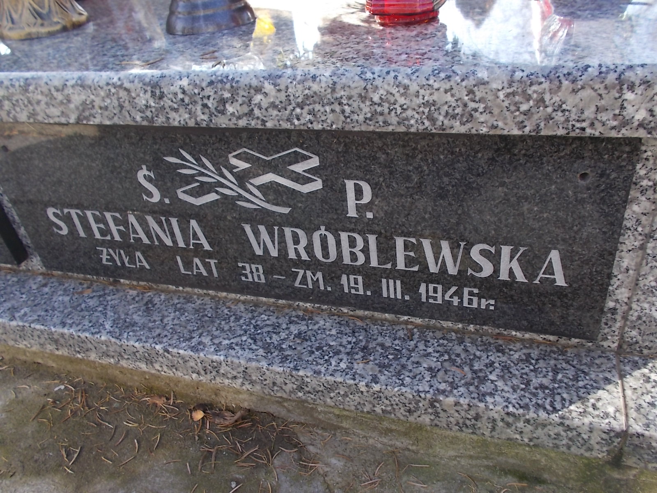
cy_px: 246
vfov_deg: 46.8
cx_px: 328
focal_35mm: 30
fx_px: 569
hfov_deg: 60.0
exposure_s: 1/125
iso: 80
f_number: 3.4
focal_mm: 5.3
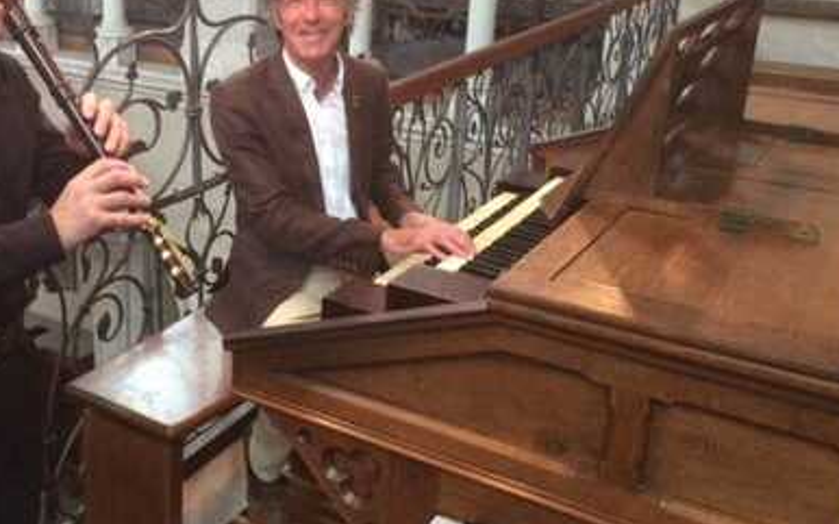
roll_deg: -0.3
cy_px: 201
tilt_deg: -19.6
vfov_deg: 27.9
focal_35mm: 46
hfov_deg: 42.5
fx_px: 1052
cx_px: 234
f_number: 2.2
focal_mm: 4.15
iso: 200
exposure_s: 1/33
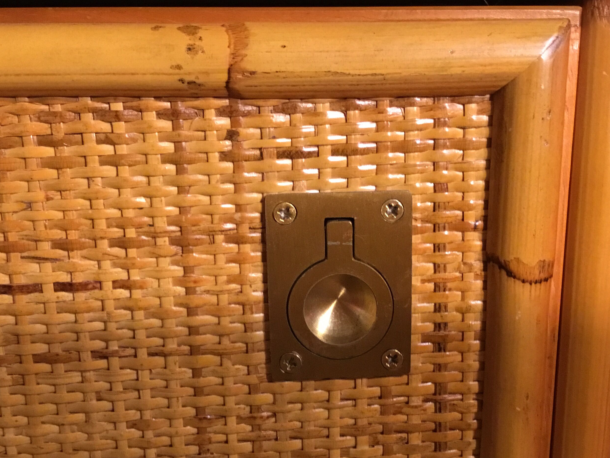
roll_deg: +0.6
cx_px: 303
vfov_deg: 35.1
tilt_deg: -12.1
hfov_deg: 45.8
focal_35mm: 41
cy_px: 256
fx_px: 722
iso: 200
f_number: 2.4
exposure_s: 1/20
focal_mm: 3.3
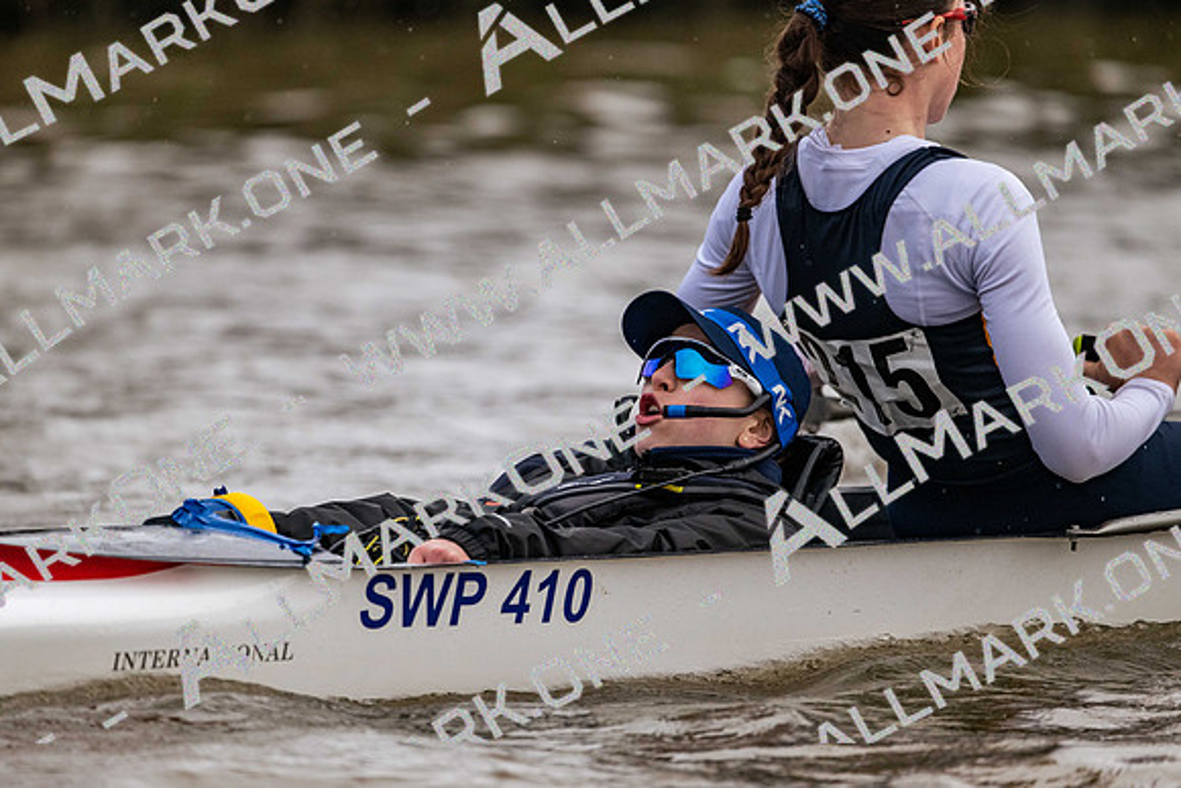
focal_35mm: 400
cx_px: 590
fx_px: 13125
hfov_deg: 5.2
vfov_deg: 3.4
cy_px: 394
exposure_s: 1/1600
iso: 2000
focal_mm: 400
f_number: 4.5
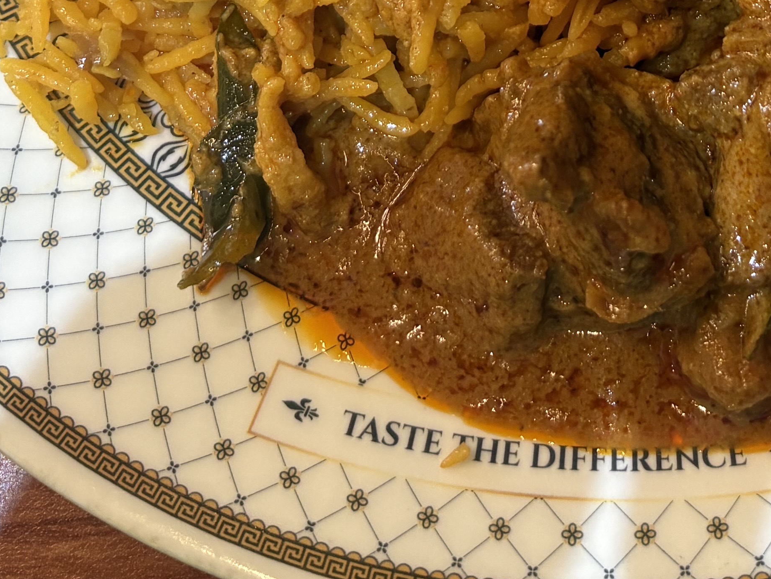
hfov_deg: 23.8
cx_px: 615
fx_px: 1804
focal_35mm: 81
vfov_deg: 16.9
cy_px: -233
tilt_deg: -71.7
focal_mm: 5.96
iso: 125
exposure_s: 1/50
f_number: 1.6
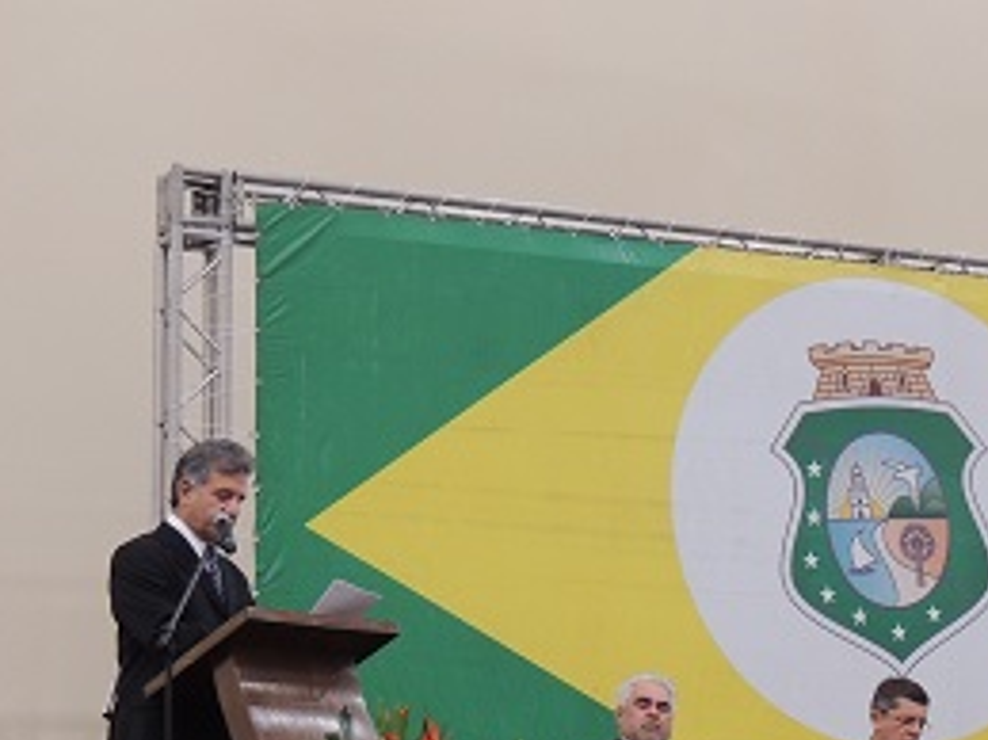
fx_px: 2853
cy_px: 572
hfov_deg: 19.6
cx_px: 694
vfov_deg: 14.7
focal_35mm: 100
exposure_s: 1/50
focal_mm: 8.3
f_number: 3.5
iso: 360
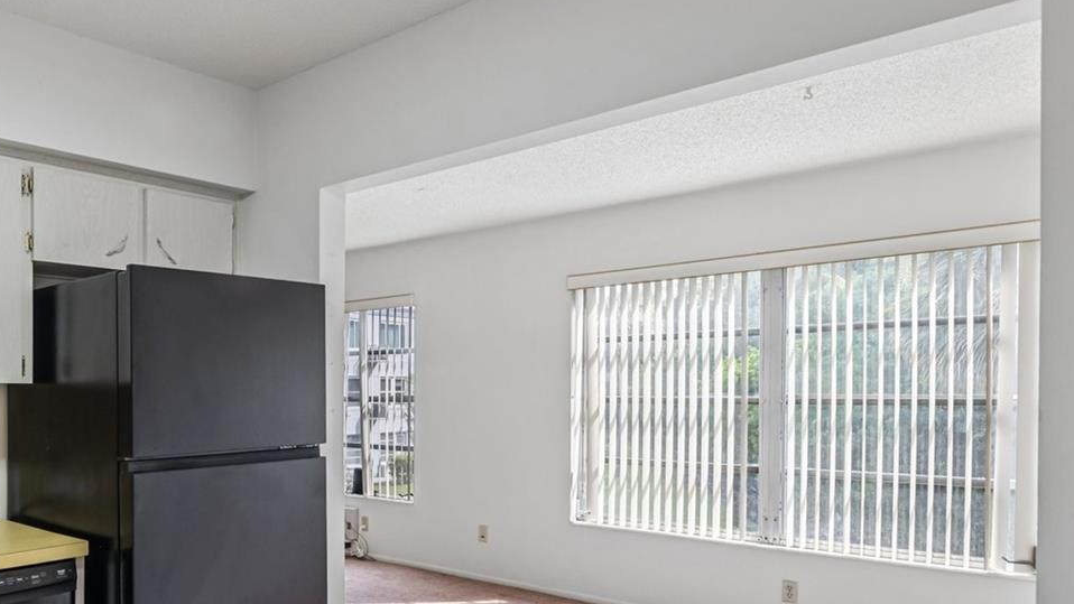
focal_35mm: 28
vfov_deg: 40.9
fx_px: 797
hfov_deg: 64.4
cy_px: 412
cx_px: 288
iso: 400
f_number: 8
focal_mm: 16
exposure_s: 1/13
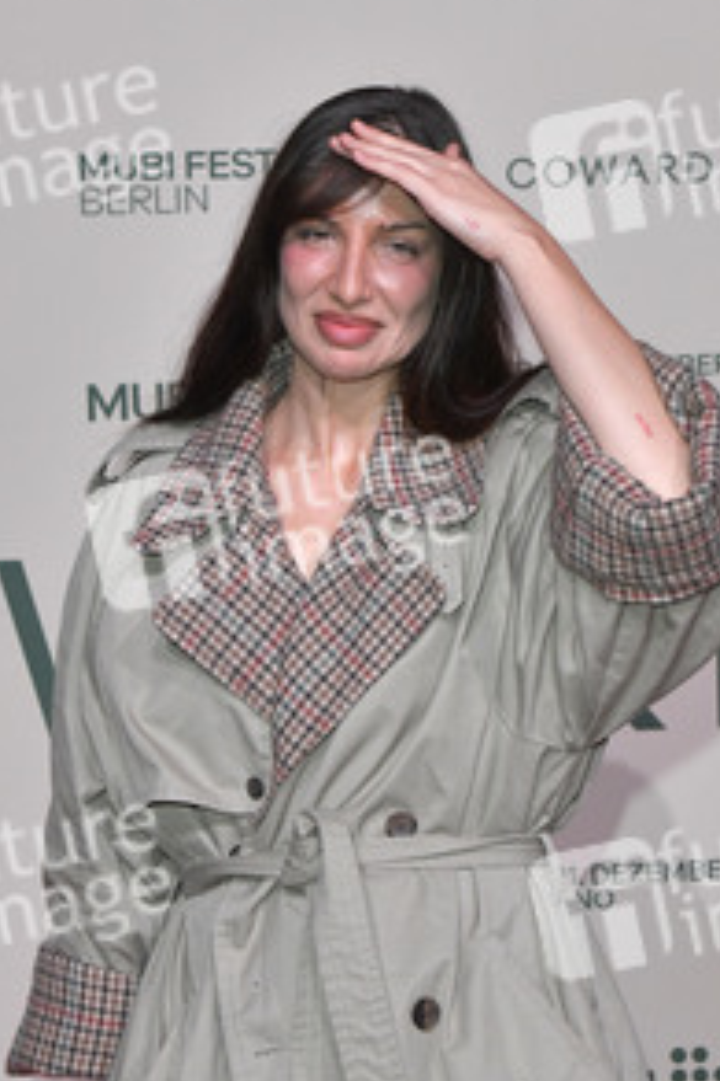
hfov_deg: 18.2
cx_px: 384
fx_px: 2252
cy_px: 708
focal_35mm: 75
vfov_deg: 26.9
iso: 2500
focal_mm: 55
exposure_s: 1/250
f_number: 6.3
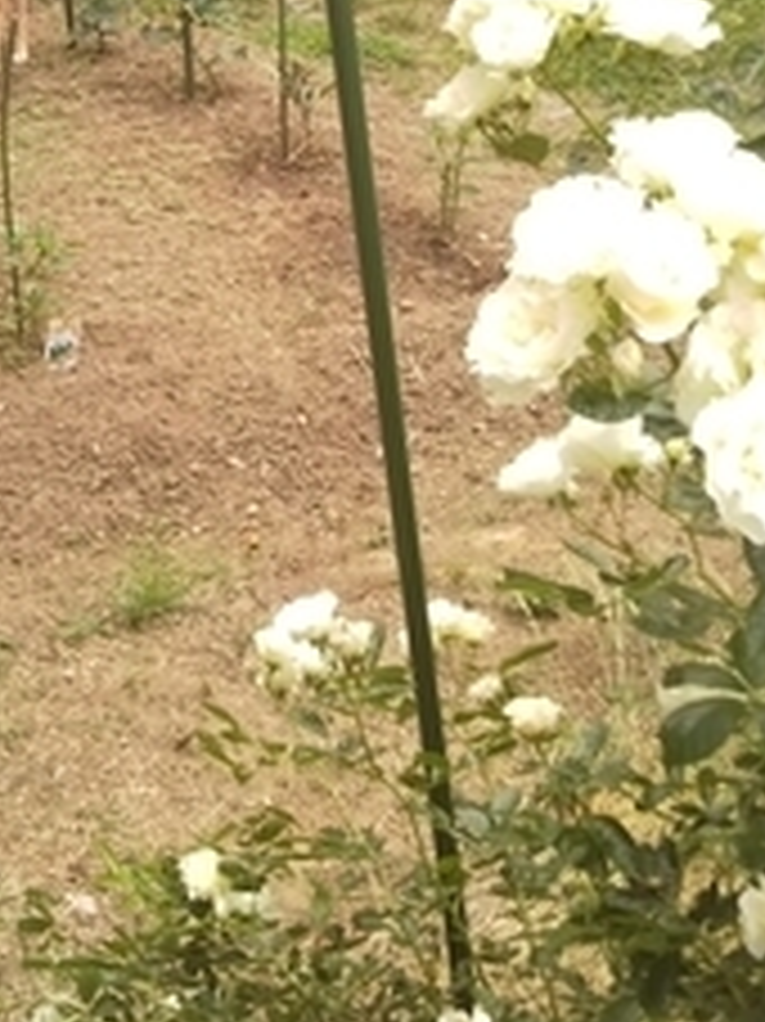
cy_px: 252
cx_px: 232
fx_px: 1947
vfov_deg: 28.9
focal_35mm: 66
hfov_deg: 22.1
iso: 64
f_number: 2.2
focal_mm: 4
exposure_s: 1/120
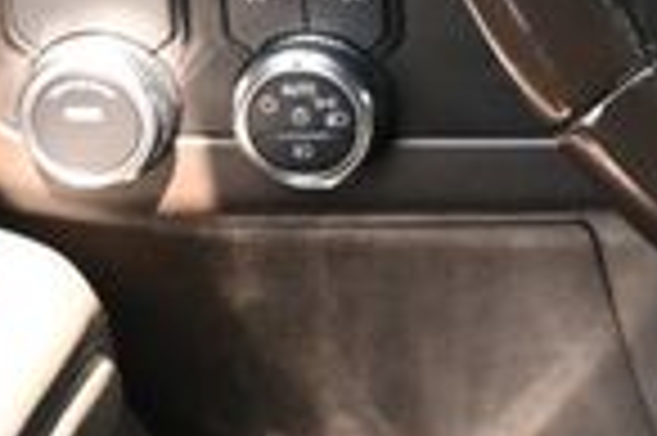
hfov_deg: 9.8
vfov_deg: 6.8
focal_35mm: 197
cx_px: 1238
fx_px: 3591
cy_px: -364
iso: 720
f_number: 4.8
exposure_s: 1/125
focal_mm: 30
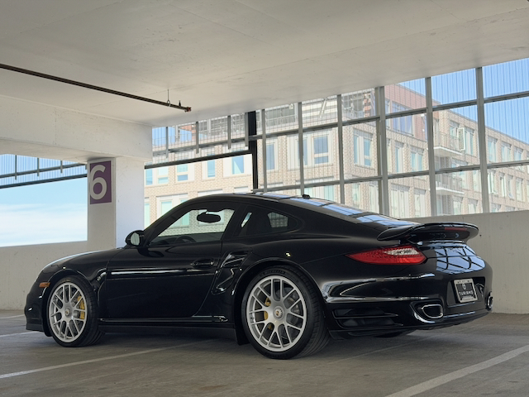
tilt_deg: +5.0
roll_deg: +1.5
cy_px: 198
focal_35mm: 48
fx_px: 734
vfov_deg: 30.3
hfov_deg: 39.7
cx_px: 264
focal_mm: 6.76
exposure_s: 1/794
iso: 80
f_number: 1.78
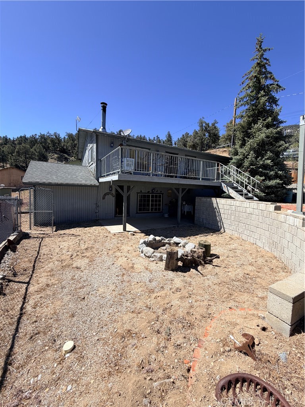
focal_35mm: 14
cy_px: 204
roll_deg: -1.9
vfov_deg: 102.1
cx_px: 152
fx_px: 164
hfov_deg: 85.7
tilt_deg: -4.3
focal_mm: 2.22
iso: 25
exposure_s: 1/770
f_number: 2.2
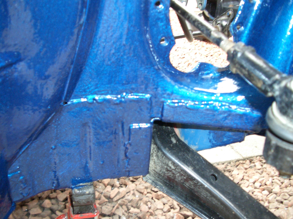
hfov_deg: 52.6
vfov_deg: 40.7
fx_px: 296
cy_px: 110
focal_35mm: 35
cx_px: 146
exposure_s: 1/60
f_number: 2.6
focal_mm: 5.8
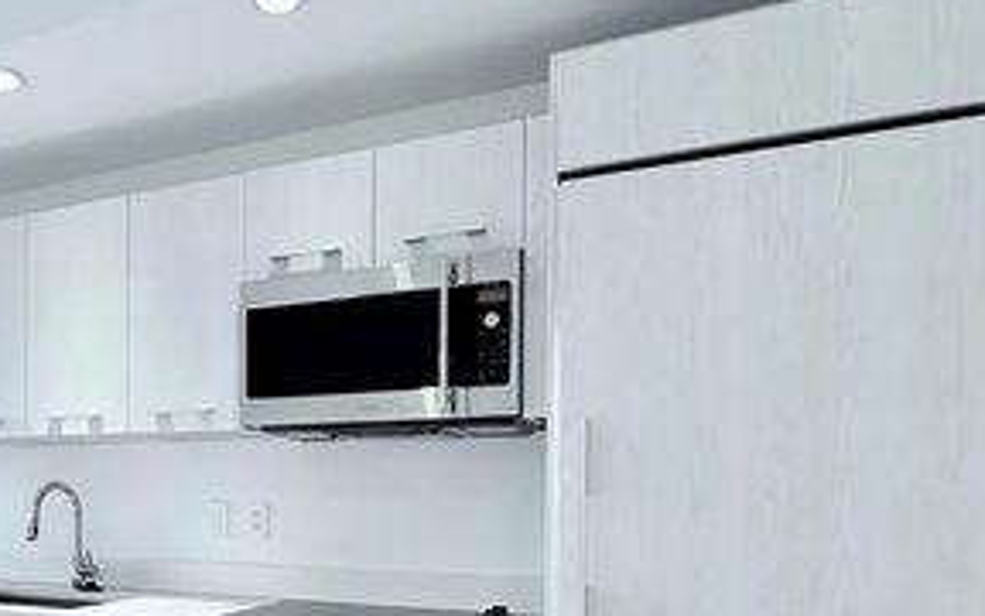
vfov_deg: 36.8
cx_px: 257
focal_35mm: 33
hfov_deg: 55.6
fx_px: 886
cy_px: 506
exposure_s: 1/120
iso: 160
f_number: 2.2
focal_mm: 2.22
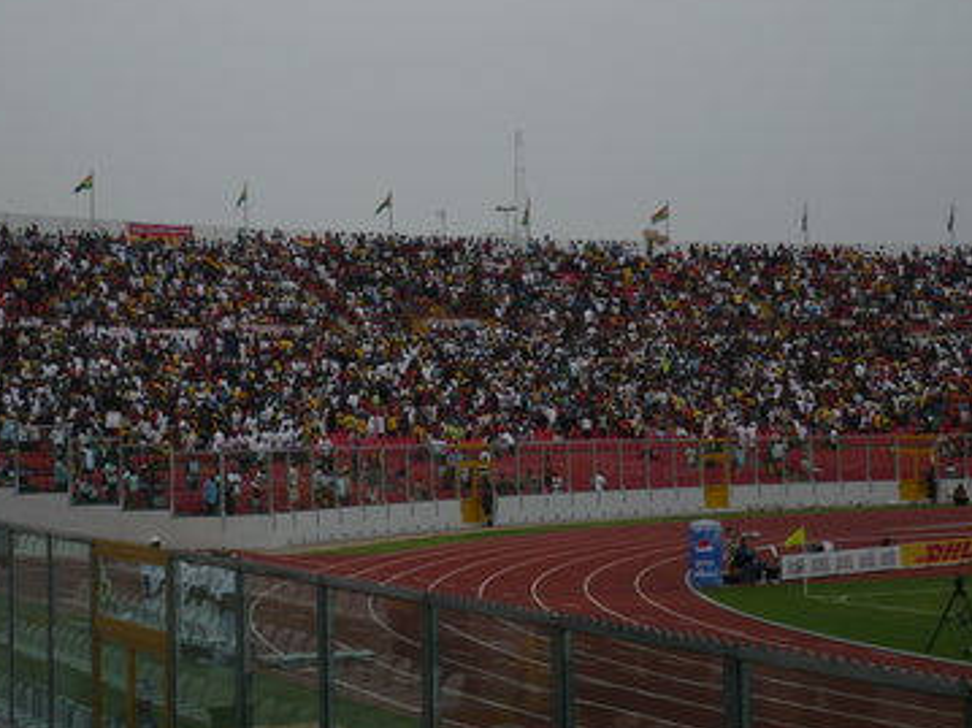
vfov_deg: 18.9
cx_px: 460
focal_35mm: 78
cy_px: 365
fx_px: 2189
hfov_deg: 25.0
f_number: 4
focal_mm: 11.5
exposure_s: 1/500
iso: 100
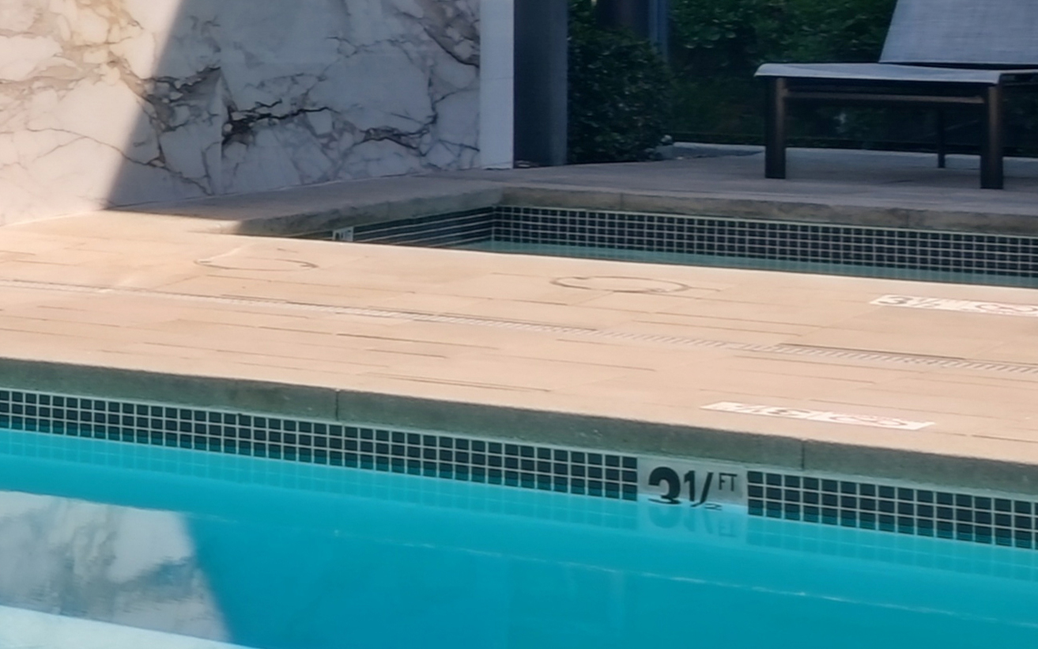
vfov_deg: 12.7
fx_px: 2885
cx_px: -2008
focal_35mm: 102
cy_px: 1
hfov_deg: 11.7
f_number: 11
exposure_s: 1/280
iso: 200
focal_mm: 11.5
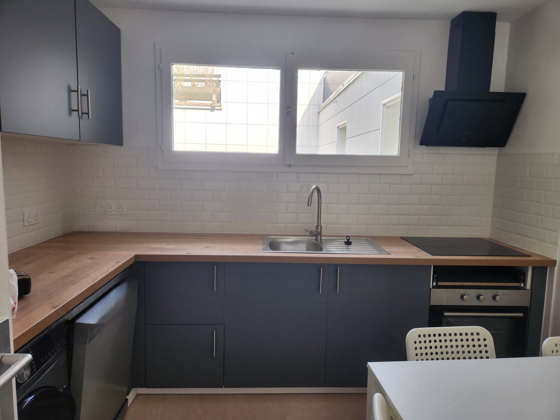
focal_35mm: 23
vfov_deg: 58.9
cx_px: 280
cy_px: 210
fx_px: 372
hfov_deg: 73.9
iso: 80
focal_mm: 5.4
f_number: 1.8
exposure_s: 1/182
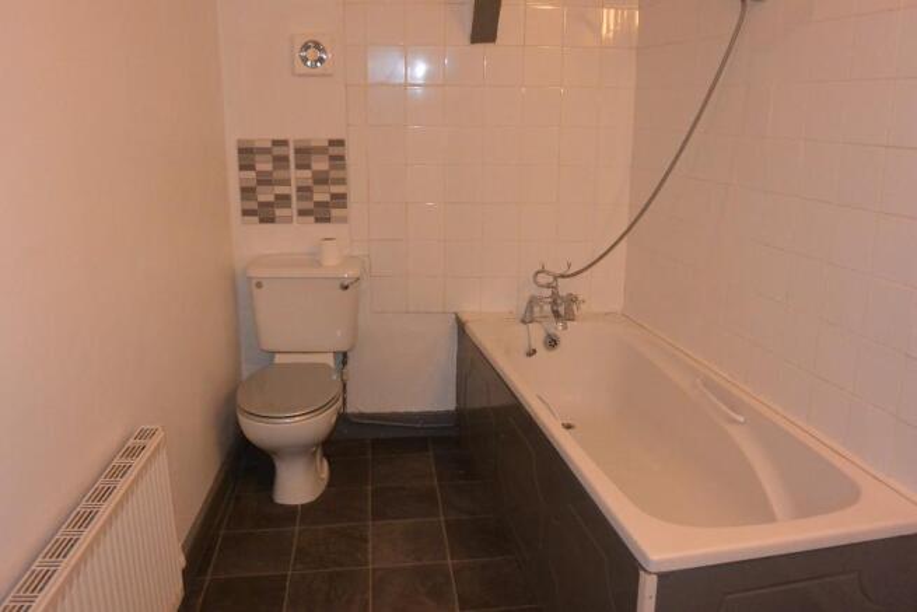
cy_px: 306
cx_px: 458
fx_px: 739
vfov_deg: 45.0
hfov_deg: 63.6
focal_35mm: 29
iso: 800
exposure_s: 1/25
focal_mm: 11
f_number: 3.5
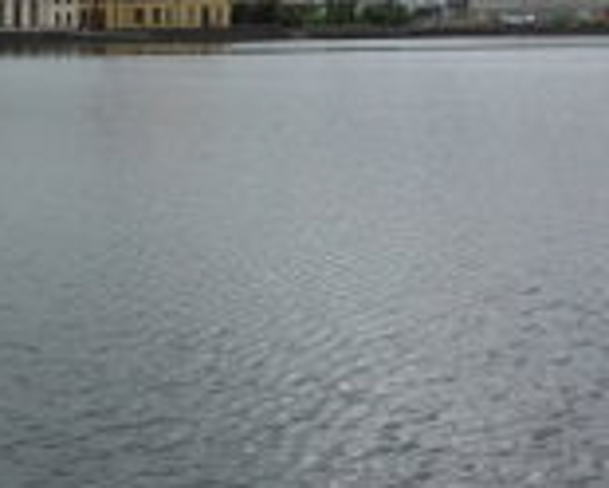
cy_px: 55
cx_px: -83
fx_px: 1316
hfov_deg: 24.1
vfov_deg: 20.6
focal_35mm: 73
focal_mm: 4.15
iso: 32
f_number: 2.2
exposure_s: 1/1466
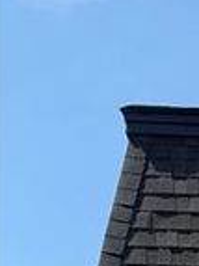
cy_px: 568
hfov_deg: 6.3
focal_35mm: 224
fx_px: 1720
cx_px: 459
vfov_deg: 8.3
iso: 100
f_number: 1.78
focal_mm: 6.76
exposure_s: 1/3378
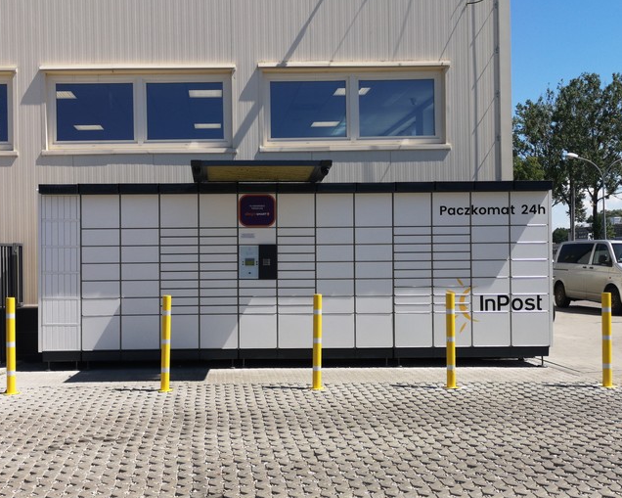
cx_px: 281
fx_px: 534
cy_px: 252
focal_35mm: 29
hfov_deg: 60.3
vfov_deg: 50.0
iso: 50
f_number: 1.8
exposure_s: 1/1792
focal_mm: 3.95
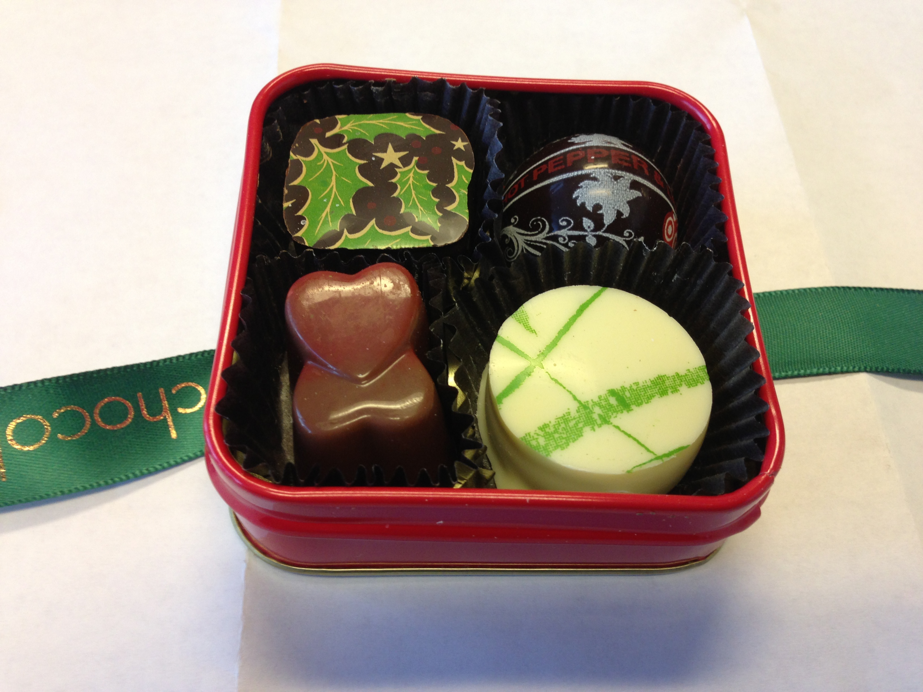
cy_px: 346
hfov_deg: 55.4
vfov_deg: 42.9
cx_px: 462
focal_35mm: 33
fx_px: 880
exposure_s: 1/20
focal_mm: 4.13
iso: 80
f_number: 2.4
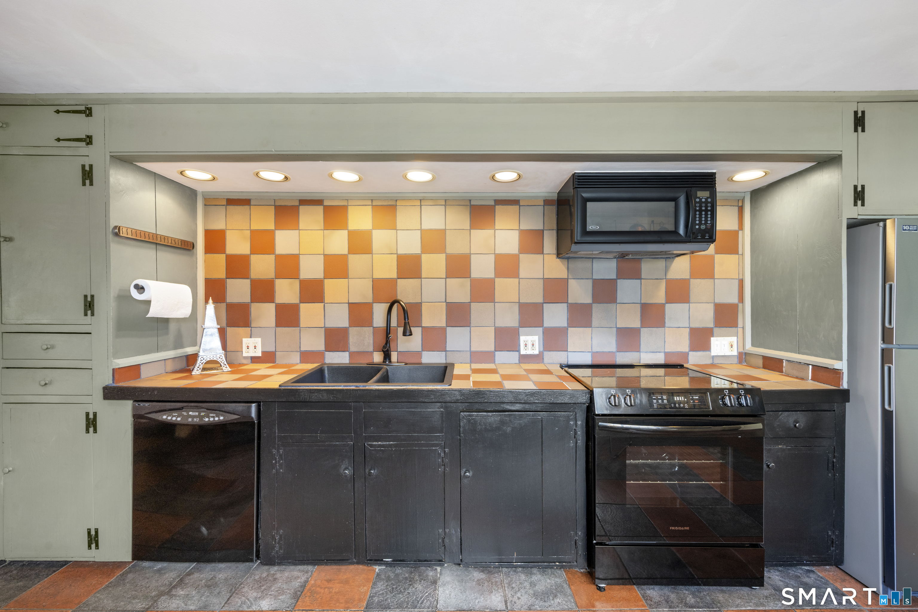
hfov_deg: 104.3
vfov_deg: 81.2
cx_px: 459
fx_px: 357
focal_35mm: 14
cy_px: 306
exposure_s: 1/3
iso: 320
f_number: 9
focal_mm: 14
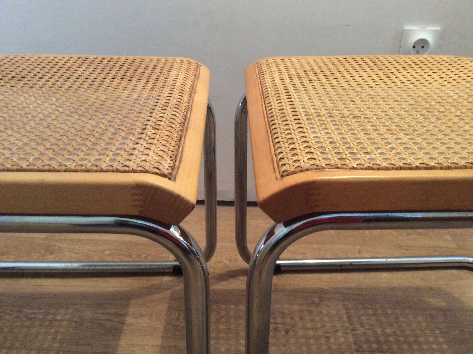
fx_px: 437
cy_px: 177
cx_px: 236
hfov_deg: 56.9
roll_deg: +1.0
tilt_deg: -27.5
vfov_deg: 44.1
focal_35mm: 32
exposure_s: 1/17
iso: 320
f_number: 2.4
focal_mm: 3.3
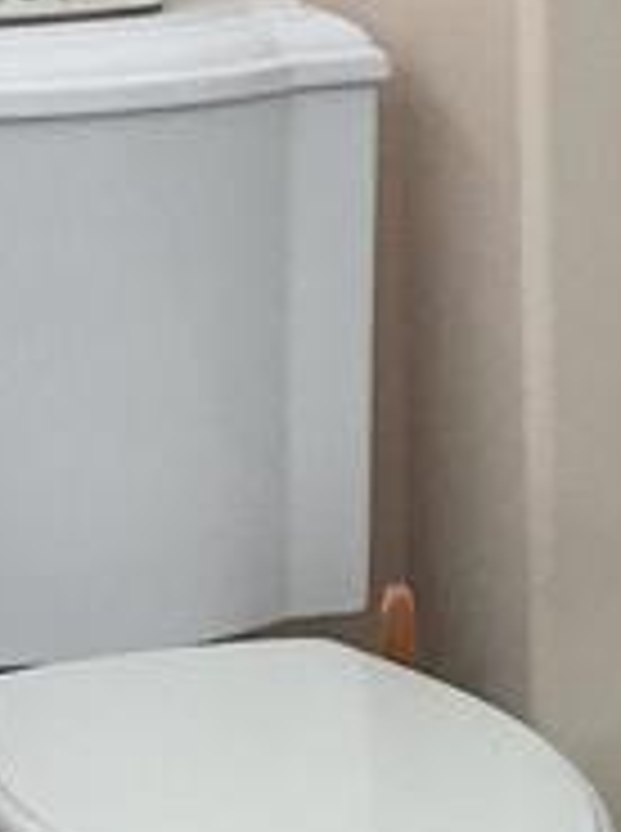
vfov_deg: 11.0
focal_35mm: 172
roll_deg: +1.2
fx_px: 4128
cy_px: -468
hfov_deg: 8.5
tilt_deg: -4.1
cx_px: -162
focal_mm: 3.3
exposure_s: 1/120
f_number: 2.4
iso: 64
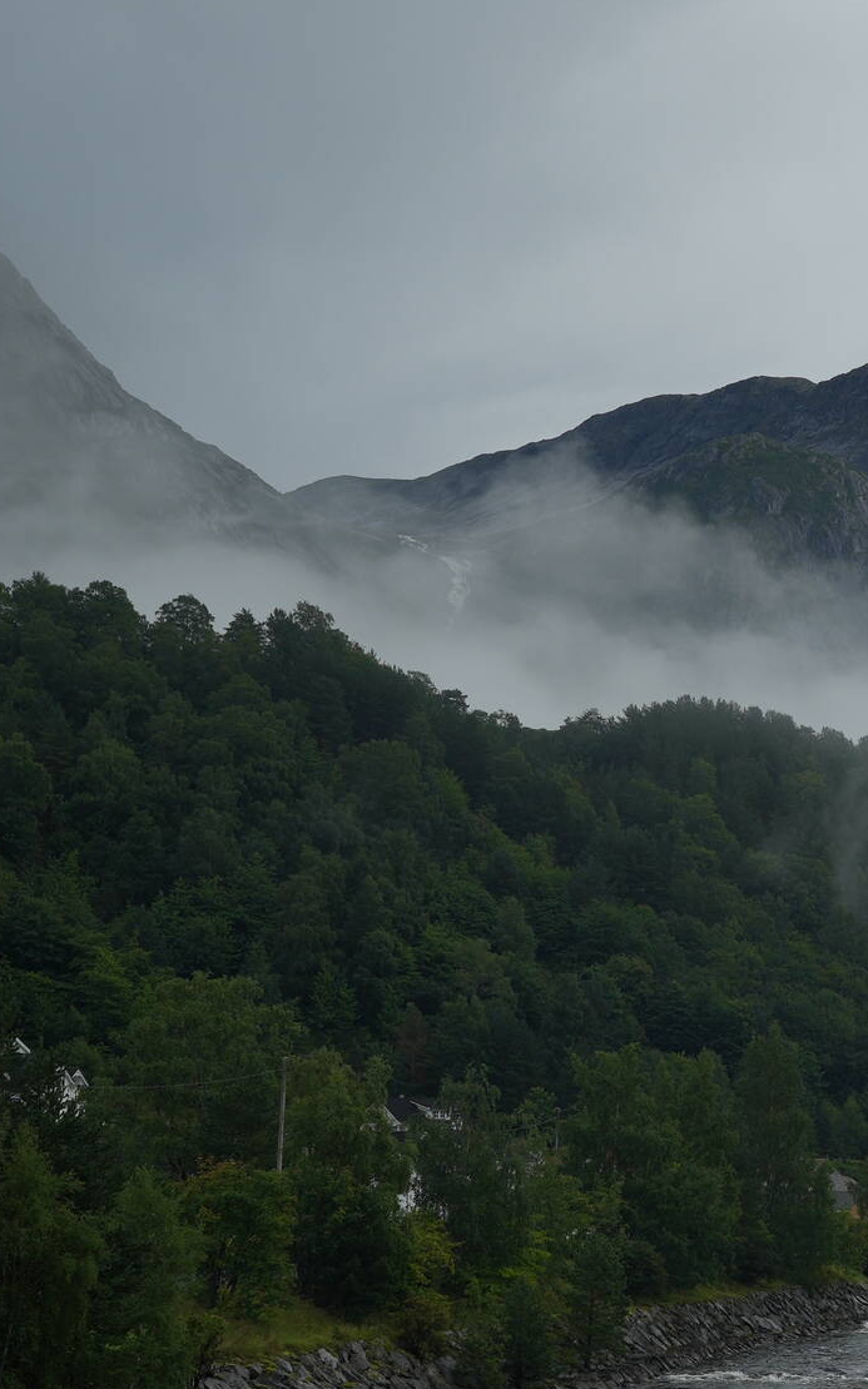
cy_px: 760
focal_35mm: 81
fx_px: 3073
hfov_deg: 14.6
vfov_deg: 25.5
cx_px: 1428
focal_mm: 34.5
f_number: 8
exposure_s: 1/100
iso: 100
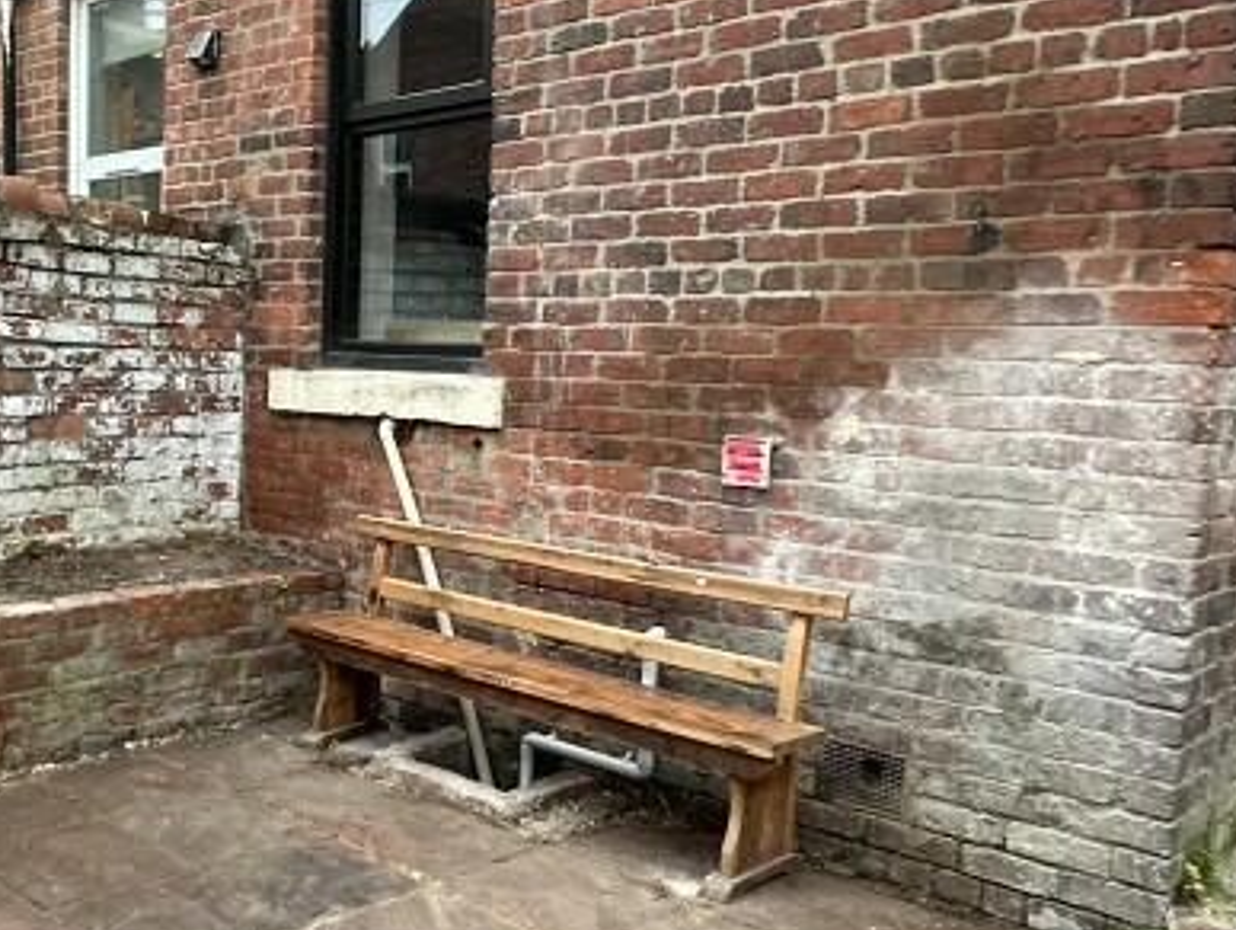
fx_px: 1322
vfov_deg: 38.7
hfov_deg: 47.9
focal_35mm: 37
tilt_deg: -4.5
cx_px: 287
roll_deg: -1.5
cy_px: 467
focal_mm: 2.22
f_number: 2.2
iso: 160
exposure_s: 1/100
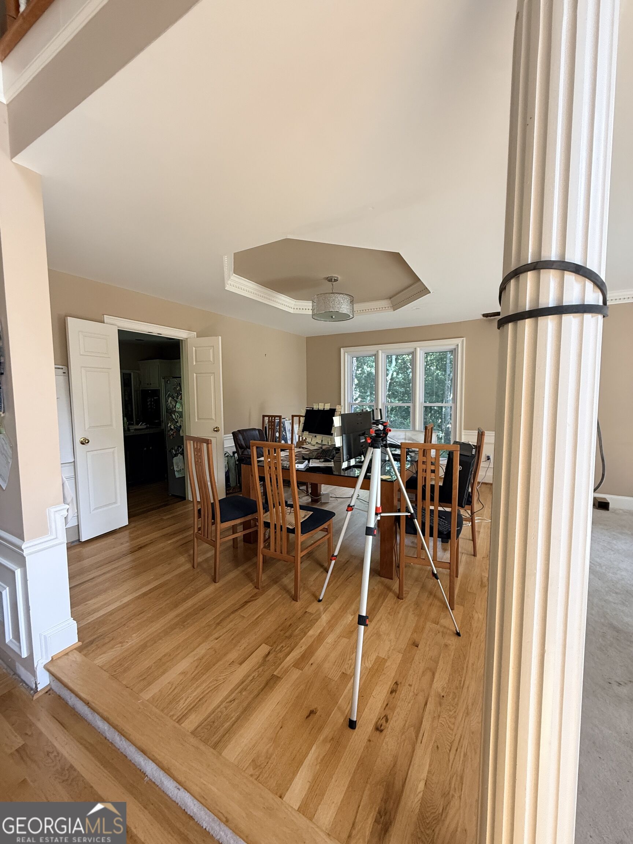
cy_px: 422
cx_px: 316
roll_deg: +1.0
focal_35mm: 14
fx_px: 341
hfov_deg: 85.7
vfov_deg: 102.1
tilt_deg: -4.4
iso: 200
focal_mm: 2.22
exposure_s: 1/99
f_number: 2.2
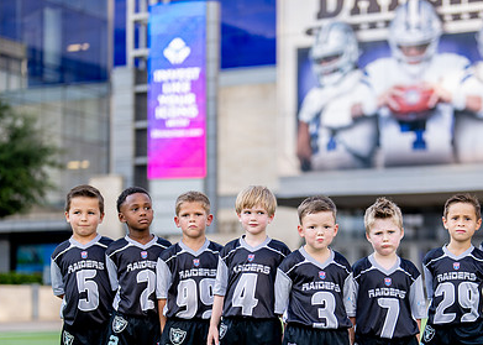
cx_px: 317
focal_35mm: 100
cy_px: 297
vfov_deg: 14.2
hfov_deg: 19.9
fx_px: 1371
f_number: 1.2
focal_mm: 50
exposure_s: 1/1250
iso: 100
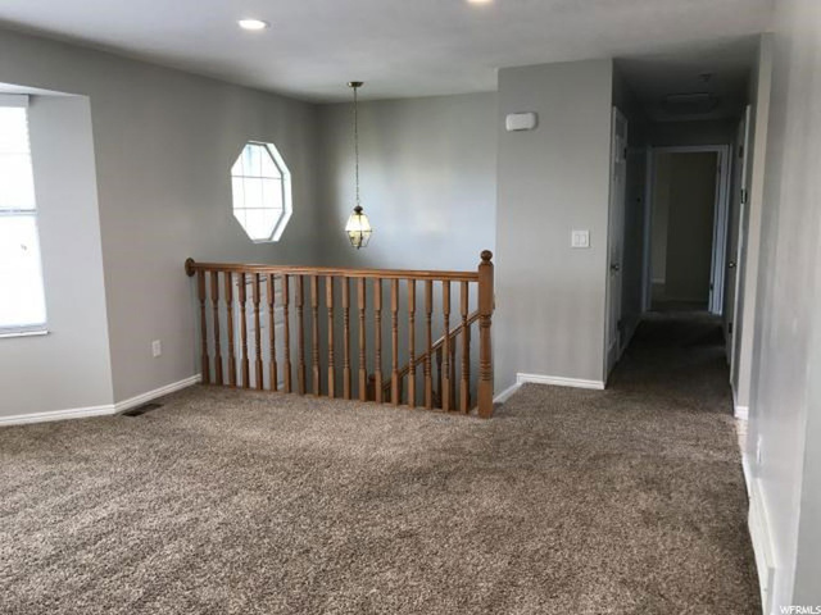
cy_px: 308
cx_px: 410
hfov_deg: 63.4
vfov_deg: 49.7
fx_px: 664
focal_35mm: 28
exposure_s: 1/60
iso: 32
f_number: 1.8
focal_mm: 3.99
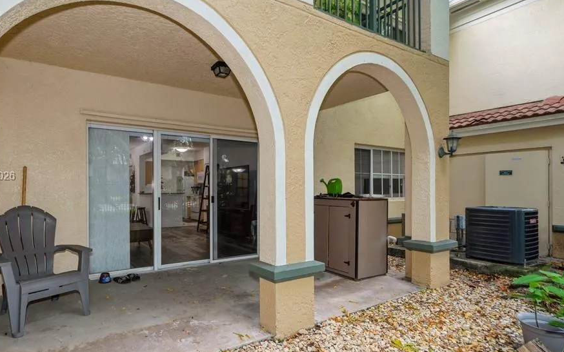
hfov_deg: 87.0
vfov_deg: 62.2
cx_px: 229
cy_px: 177
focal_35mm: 19
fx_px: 292
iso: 100
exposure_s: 1/60
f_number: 4
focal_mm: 10
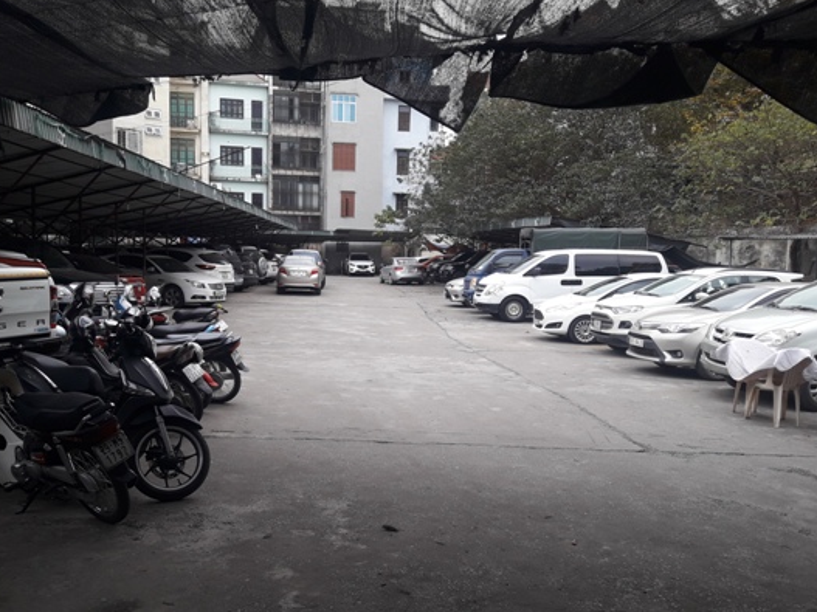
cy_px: 318
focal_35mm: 34
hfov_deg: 53.8
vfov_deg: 41.8
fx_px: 802
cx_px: 349
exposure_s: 1/200
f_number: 1.9
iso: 40
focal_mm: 3.7
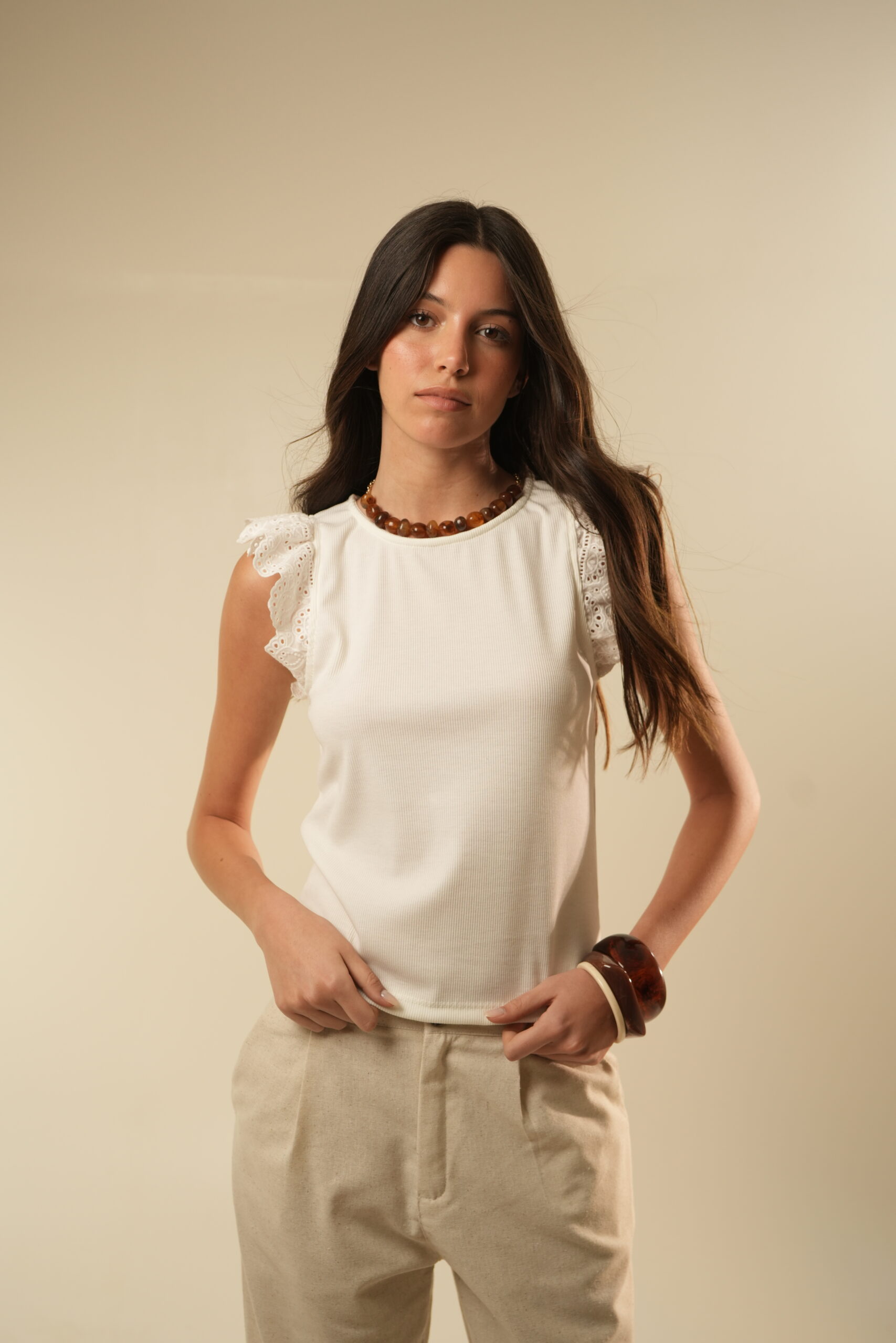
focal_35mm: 50
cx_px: 448
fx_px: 1866
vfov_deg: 39.6
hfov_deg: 27.0
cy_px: 672
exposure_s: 1/125
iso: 500
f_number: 4
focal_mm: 50
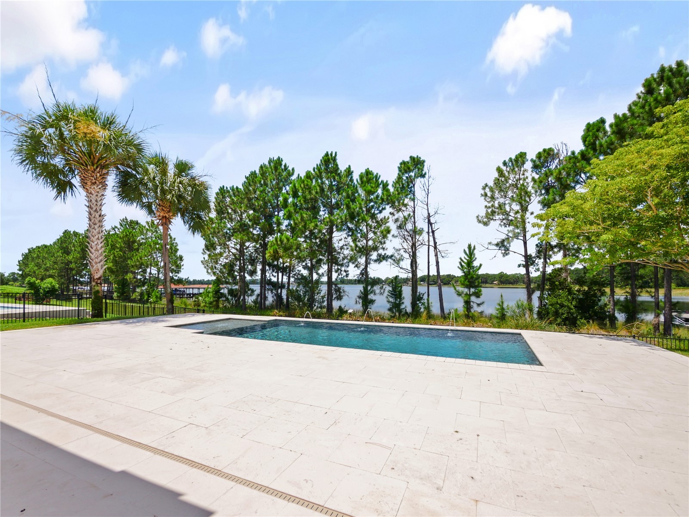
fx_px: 279
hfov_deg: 102.1
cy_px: 258
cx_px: 344
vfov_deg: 85.7
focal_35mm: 14
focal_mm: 7
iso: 200
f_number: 8
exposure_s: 1/500
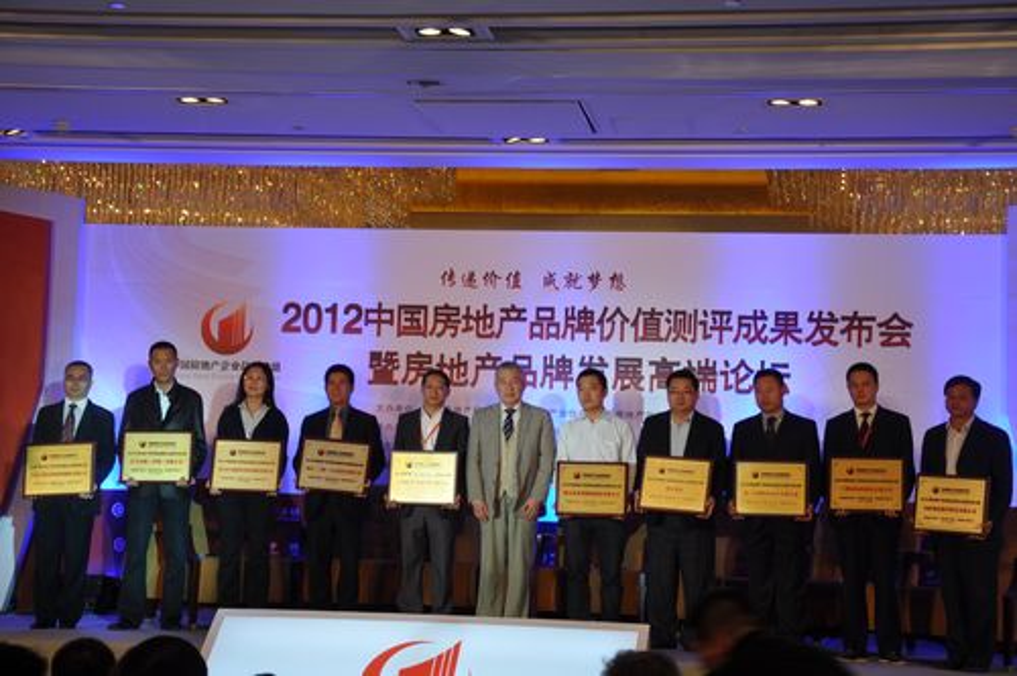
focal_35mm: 75
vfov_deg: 18.1
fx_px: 2116
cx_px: 508
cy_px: 338
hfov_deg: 27.0
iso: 200
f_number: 6.3
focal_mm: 50
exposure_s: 1/40
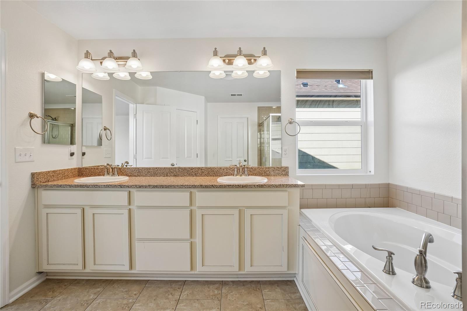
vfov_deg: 72.0
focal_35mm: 16
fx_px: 214
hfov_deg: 95.0
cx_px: 234
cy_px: 156
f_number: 8
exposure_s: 1/60
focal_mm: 11
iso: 400
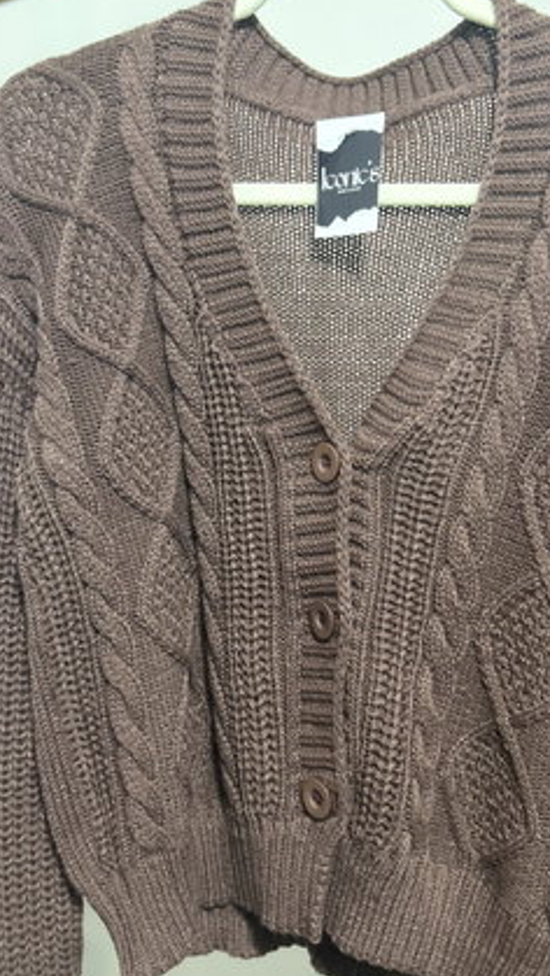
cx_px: 301
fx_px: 932
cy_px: 493
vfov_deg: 55.3
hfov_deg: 32.8
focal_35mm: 36
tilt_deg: -1.8
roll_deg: -0.7
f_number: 1.5
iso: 500
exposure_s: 1/25
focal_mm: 5.7
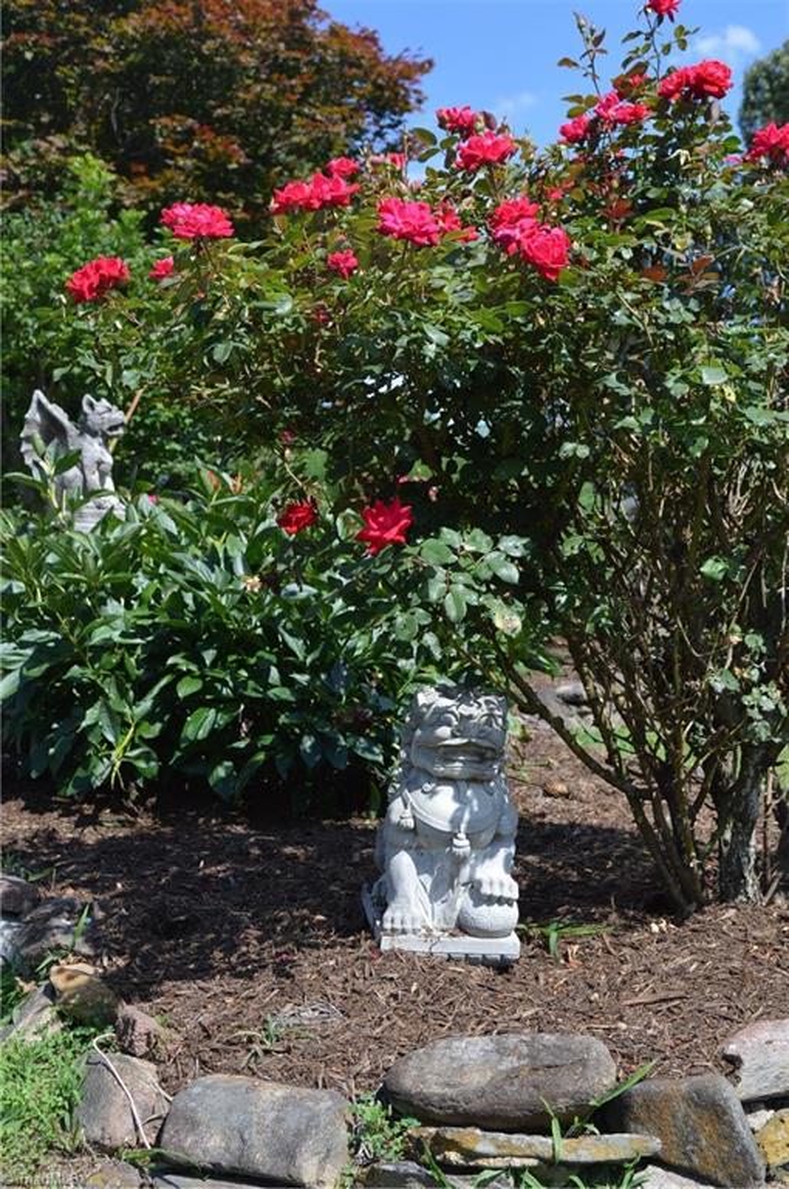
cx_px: 394
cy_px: 594
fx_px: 1582
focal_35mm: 48
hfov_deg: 28.0
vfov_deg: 41.2
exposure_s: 1/200
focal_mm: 32
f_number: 7.1
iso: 100
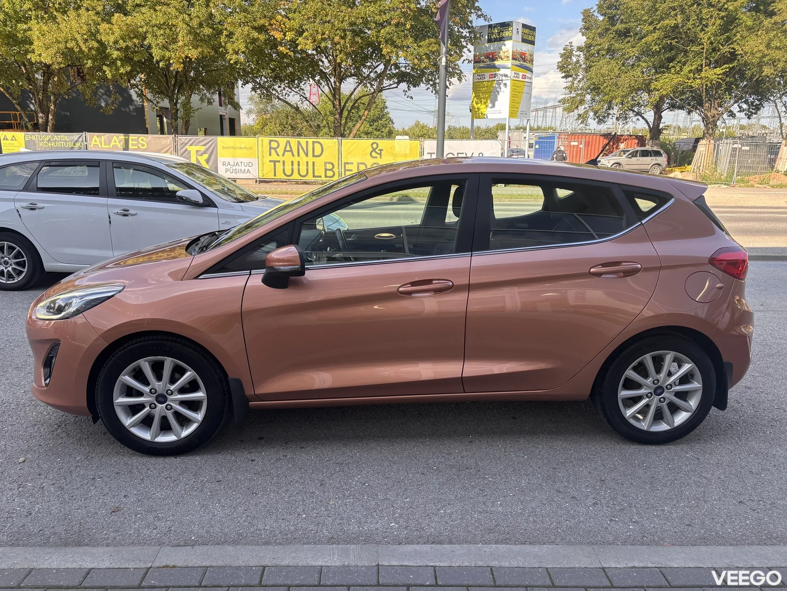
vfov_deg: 53.1
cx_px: 394
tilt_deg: -14.5
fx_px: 591
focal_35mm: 26
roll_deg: -0.7
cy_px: 296
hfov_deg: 67.3
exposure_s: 1/608
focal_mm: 5.96
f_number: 1.6
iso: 50
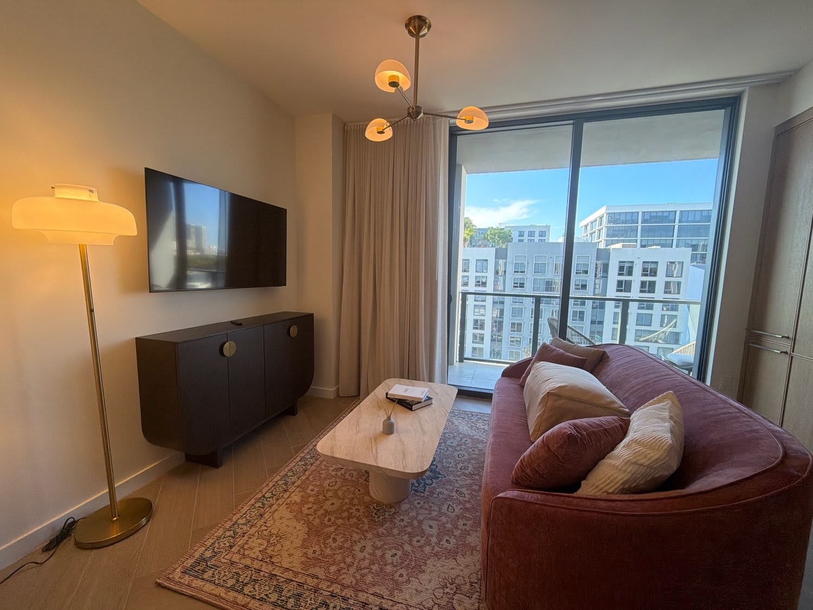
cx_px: 406
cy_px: 305
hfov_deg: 102.1
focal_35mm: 14
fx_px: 329
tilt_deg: -5.8
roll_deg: -0.5
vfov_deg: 85.7
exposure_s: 1/120
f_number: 2.2
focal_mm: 2.2
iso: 125
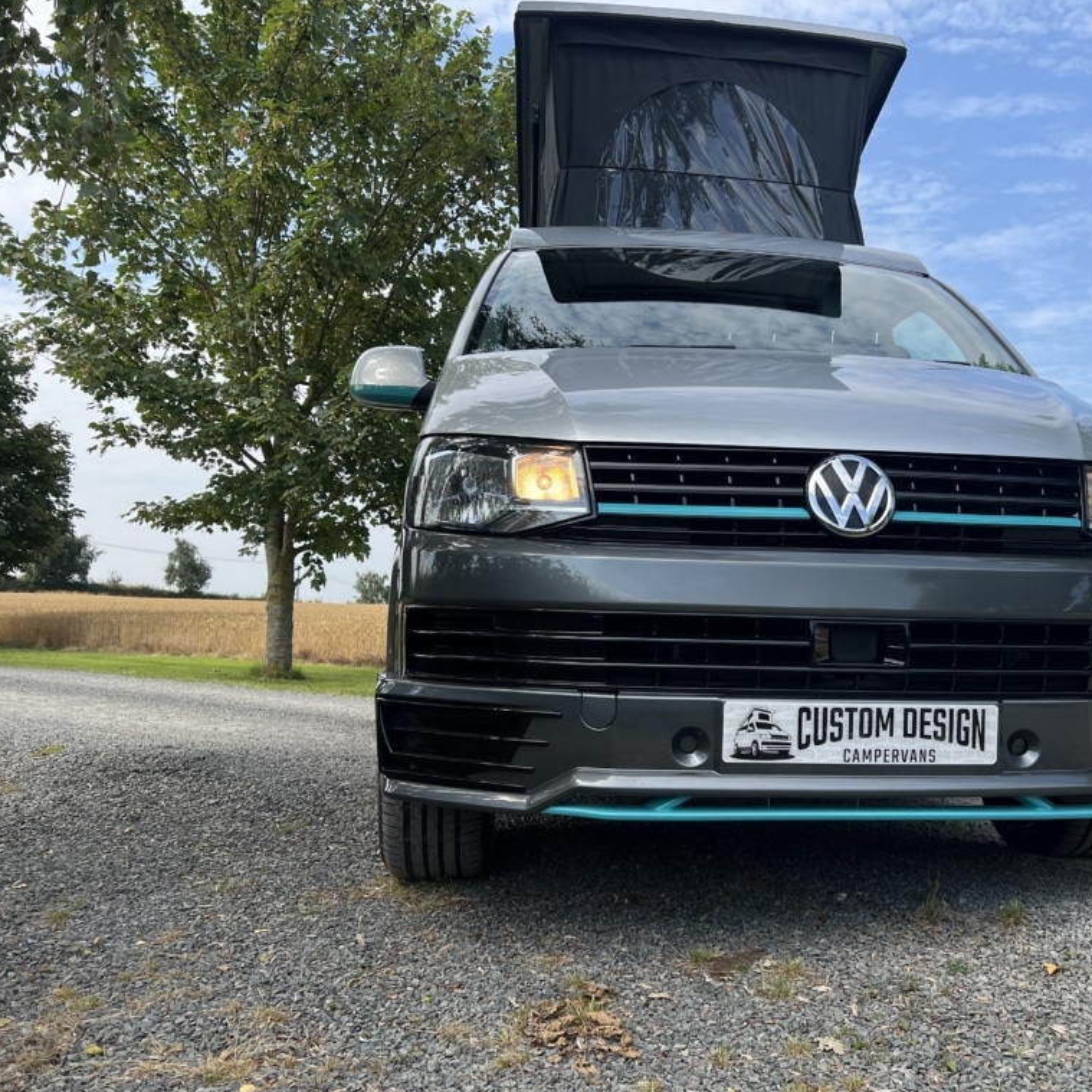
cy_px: 545
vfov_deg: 52.5
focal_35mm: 31
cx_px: 696
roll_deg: -0.7
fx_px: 1106
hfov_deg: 51.9
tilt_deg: +4.3
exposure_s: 1/2123
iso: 50
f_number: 1.5
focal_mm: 5.7
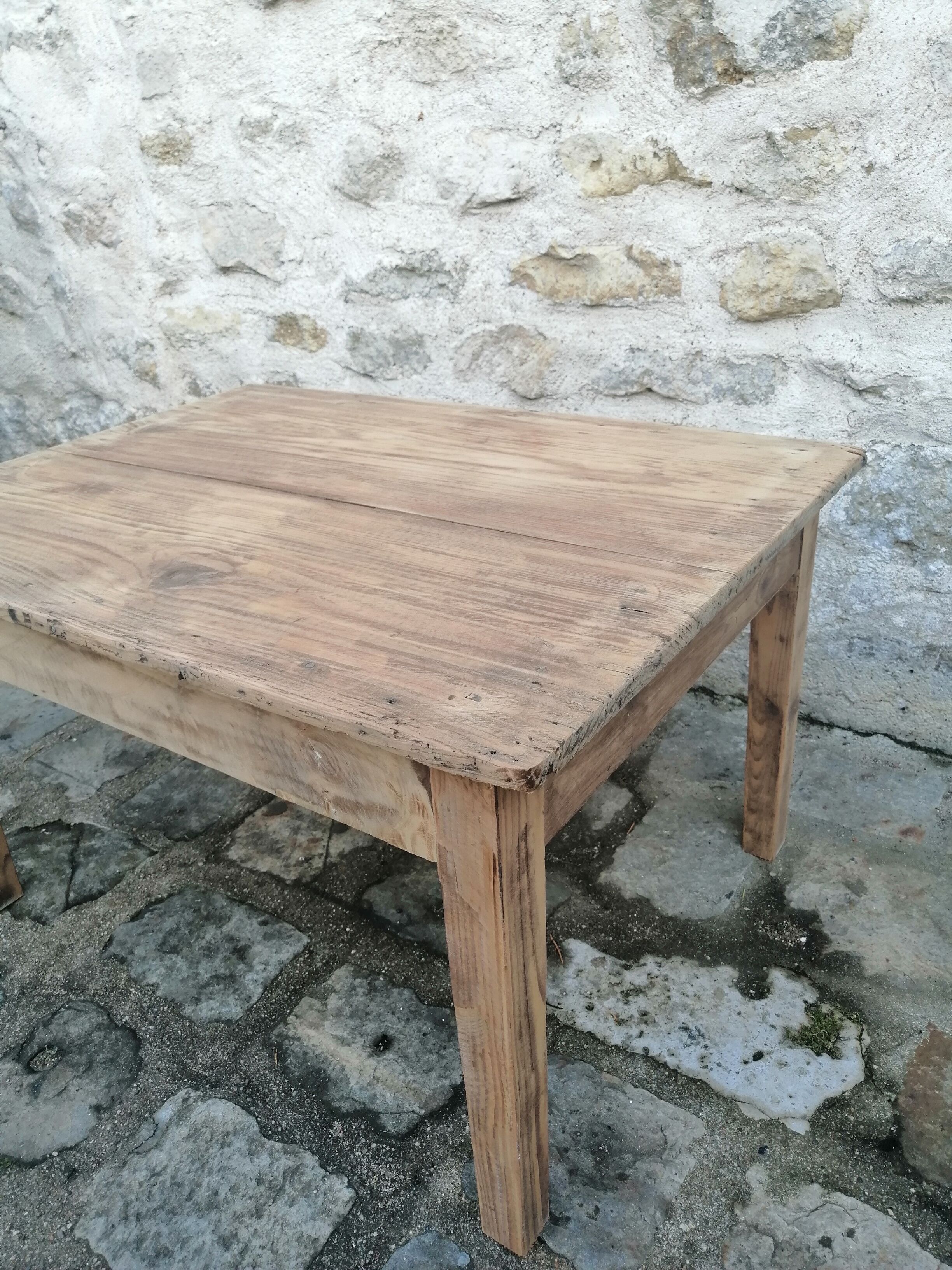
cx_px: 476
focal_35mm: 26
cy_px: 635
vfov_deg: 67.3
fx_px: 953
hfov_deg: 53.1
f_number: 1.8
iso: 50
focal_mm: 3.95
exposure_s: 1/90
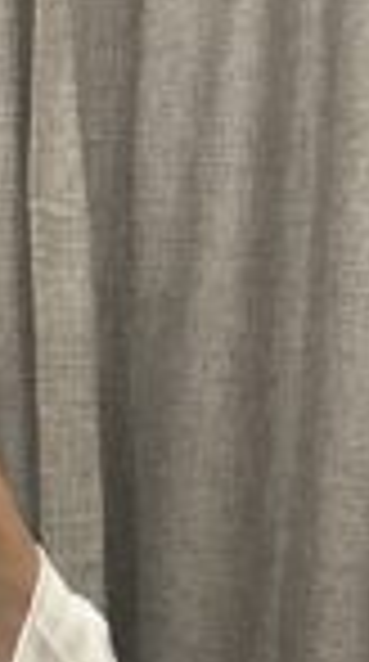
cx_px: -333
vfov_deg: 15.9
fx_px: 2083
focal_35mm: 119
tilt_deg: -19.6
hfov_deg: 9.5
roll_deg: +1.7
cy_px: 1115
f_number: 1.78
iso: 320
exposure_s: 1/60
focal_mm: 6.86
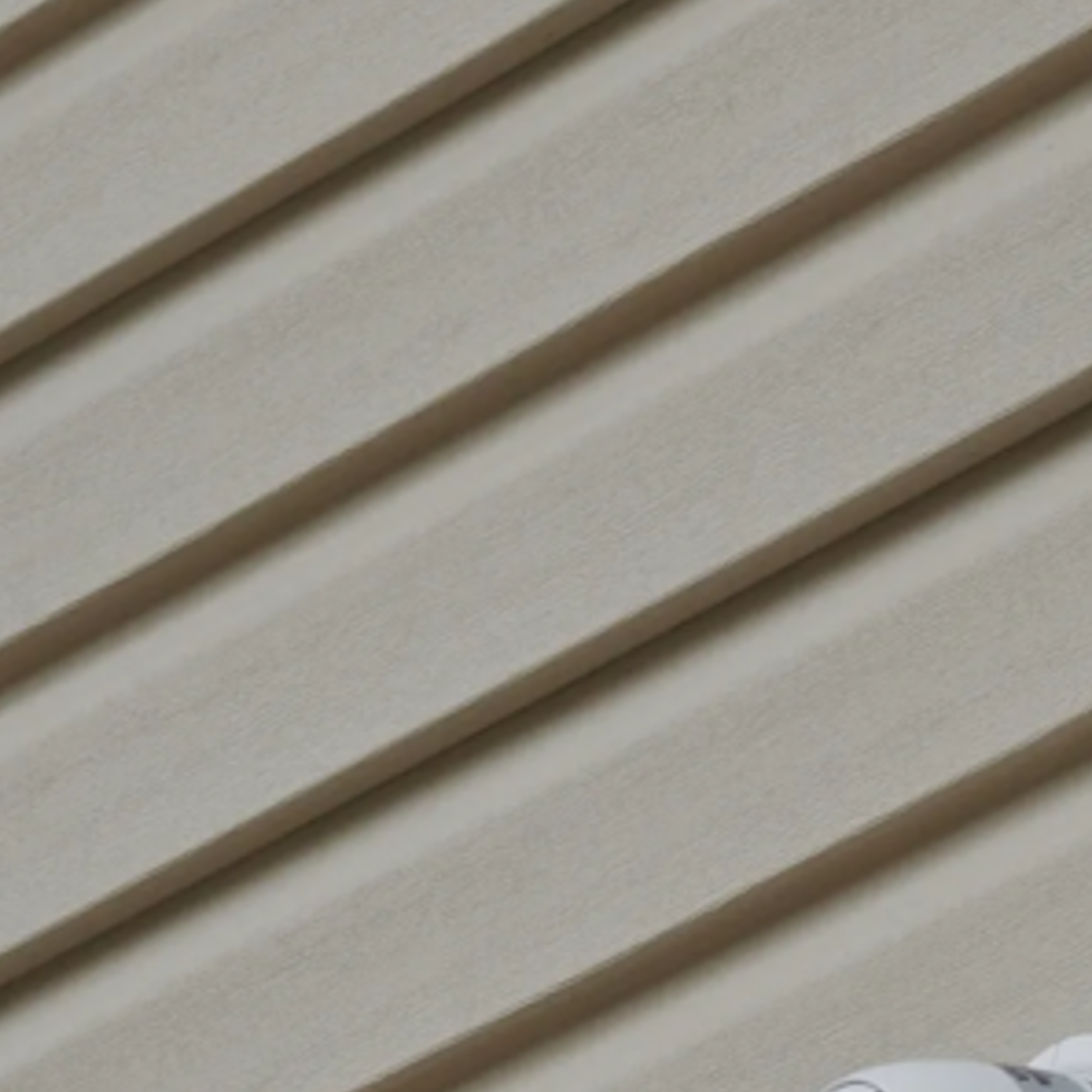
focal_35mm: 512
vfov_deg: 3.4
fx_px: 18273
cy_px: 1340
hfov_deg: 3.4
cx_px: 2640
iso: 400
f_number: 11
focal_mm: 70
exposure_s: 1/400
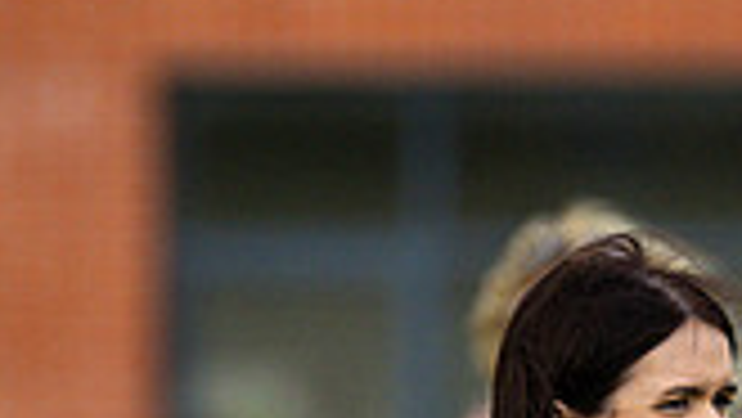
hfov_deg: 1.3
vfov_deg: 0.7
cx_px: 859
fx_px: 32519
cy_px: 692
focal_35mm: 1652
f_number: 2.8
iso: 800
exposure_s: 1/6400
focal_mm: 300
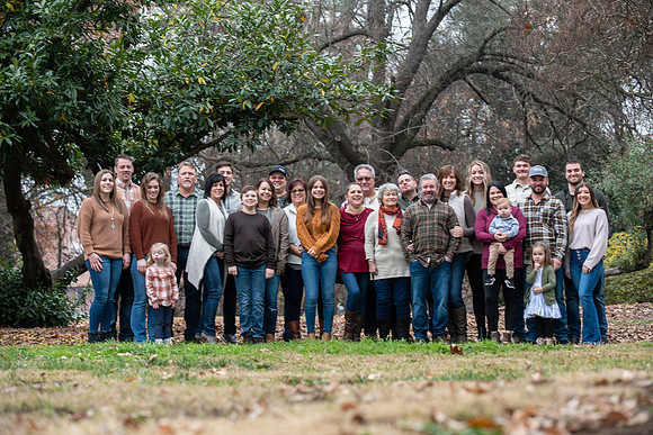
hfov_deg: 21.5
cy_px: 218
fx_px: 1724
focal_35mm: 95
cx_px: 326
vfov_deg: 14.4
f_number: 4
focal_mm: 95
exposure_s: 1/125
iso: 200
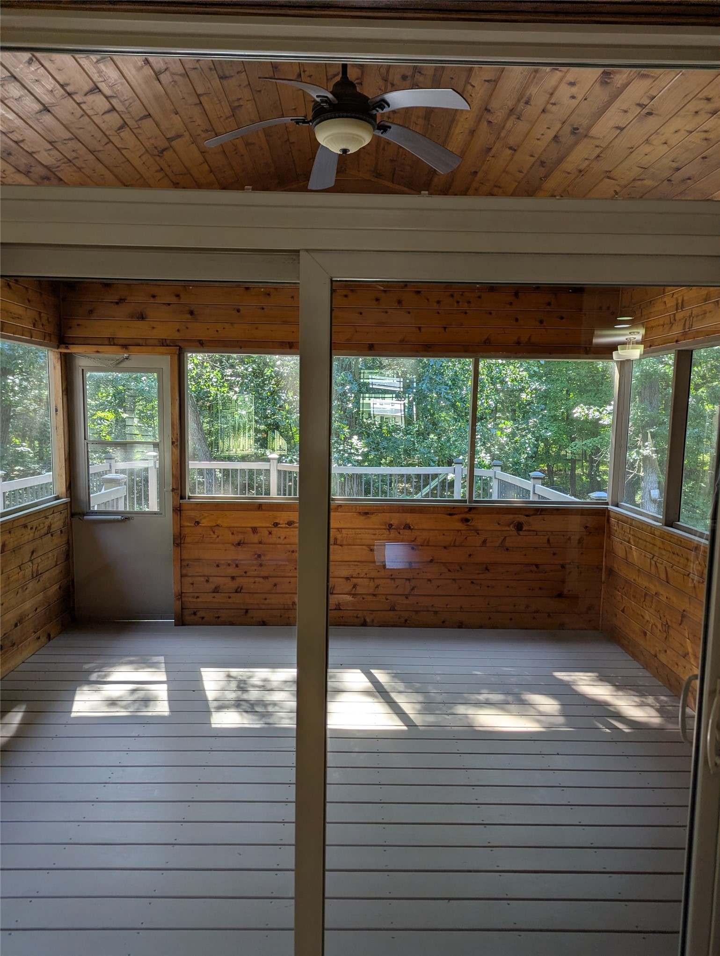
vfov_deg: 71.5
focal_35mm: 24
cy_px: 478
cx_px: 360
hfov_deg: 57.0
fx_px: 664
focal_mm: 6.81
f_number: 1.85
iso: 73
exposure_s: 1/129
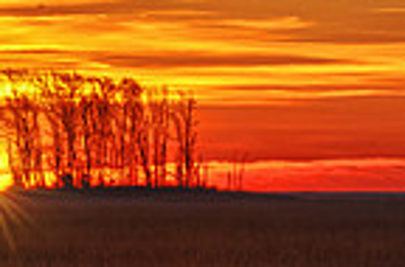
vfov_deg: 2.7
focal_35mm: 504
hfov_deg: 4.1
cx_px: 205
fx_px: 5651
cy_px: 319
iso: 200
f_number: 16
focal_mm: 125
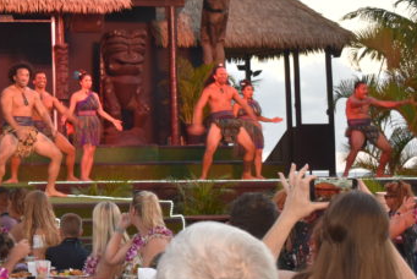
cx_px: -168
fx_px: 1304
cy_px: 35
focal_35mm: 112
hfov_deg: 16.8
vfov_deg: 12.1
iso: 220
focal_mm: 25
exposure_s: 1/30
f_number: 5.6
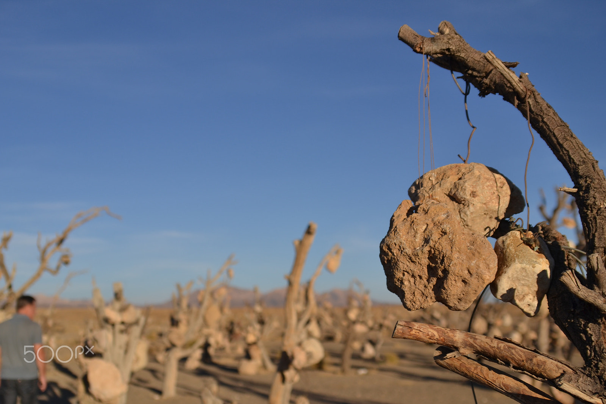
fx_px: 707
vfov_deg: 31.9
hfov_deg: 46.4
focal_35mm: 42
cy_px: 202
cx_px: 303
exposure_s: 1/2500
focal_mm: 28
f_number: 2.8
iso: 100
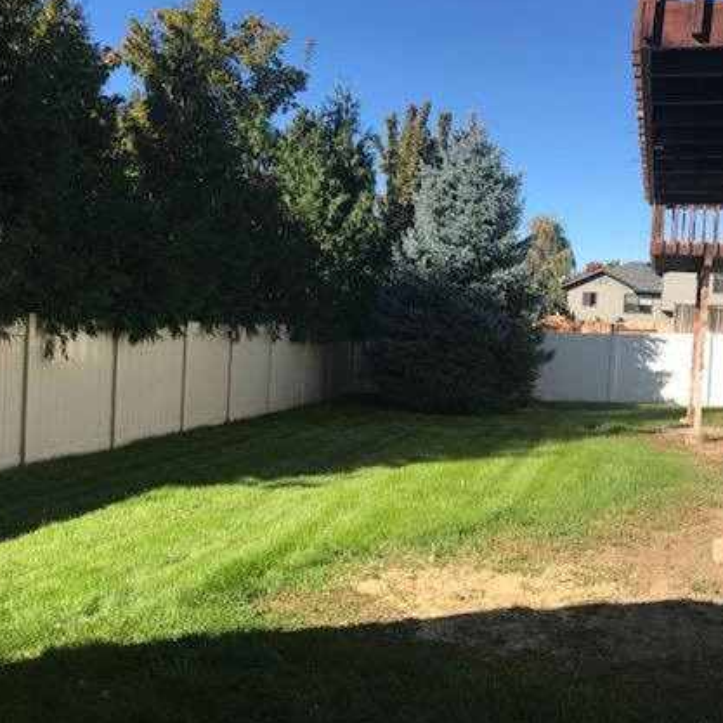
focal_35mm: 38
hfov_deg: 43.7
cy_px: 369
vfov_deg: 43.9
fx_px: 898
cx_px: 416
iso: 20
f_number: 1.8
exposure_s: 1/1244
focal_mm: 3.99
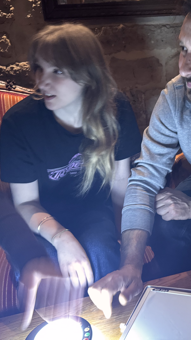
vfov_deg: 56.6
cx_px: 163
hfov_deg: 32.4
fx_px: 315
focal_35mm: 35
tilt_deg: -14.5
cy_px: 169
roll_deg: +3.2
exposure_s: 1/17
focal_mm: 6.76
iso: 1600
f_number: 1.78
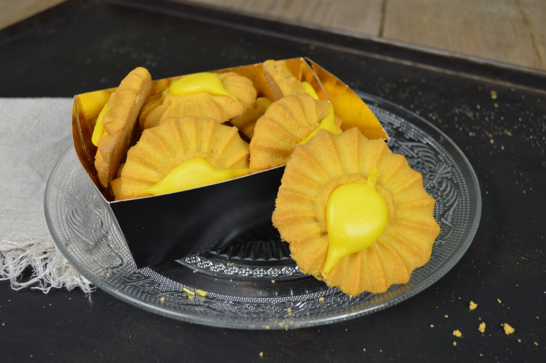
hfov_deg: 41.1
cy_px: 182
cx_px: 273
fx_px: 727
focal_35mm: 48
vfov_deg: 28.0
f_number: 5.6
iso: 100
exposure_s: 1/8
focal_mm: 32
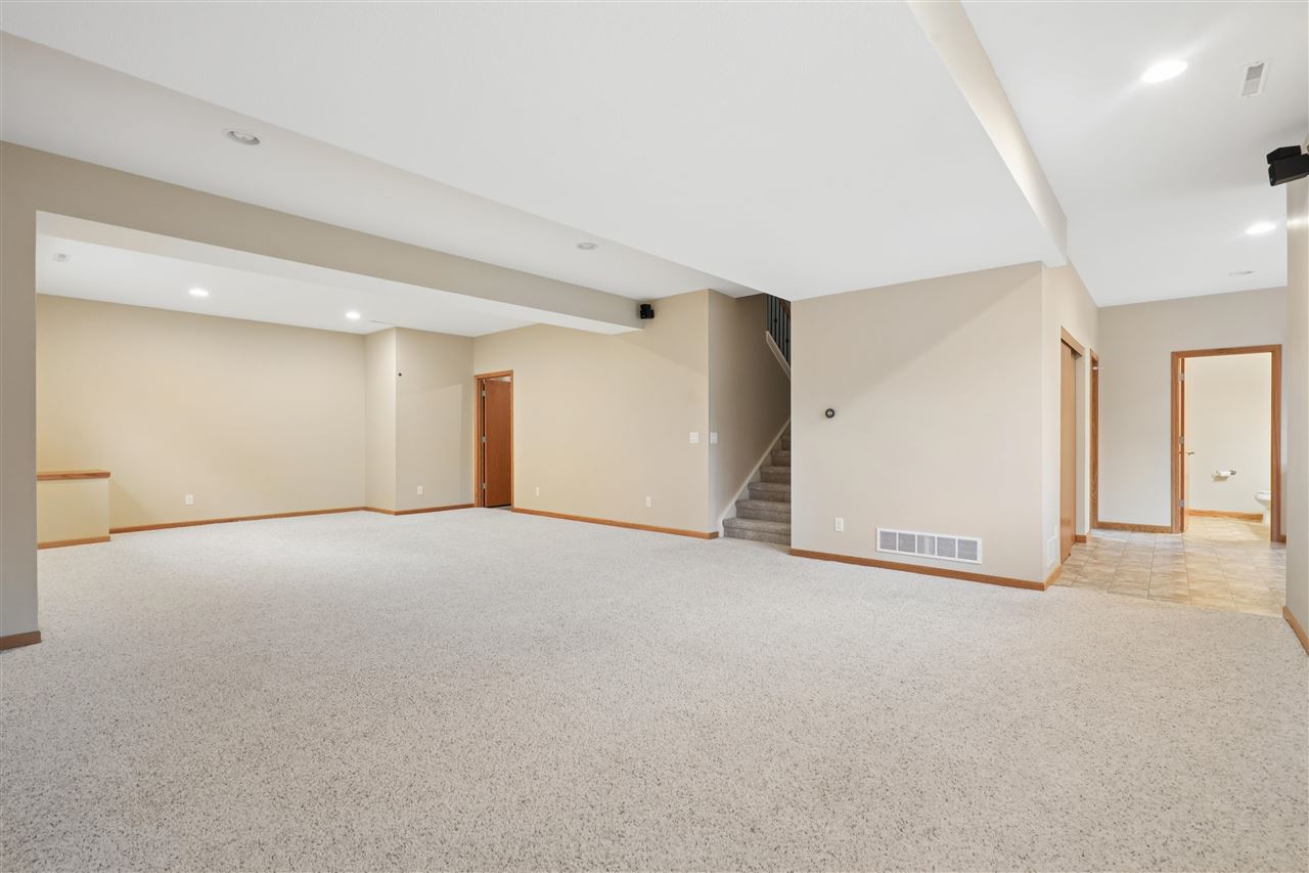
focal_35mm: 16
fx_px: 582
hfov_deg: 96.7
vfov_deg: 73.7
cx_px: 654
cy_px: 436
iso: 400
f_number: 10
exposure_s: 1/2.5
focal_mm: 16
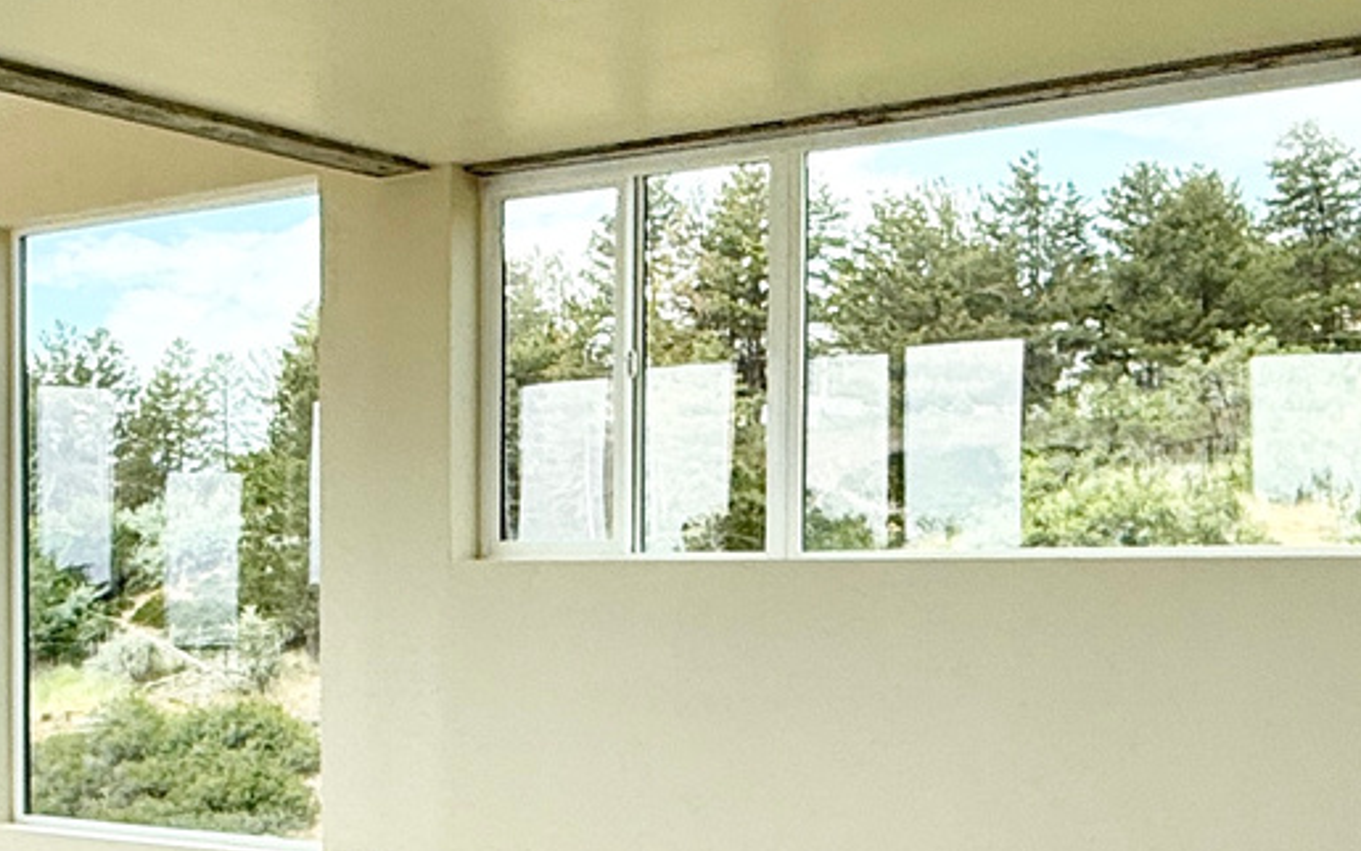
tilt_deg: -1.7
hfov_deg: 34.2
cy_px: 658
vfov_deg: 21.8
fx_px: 2189
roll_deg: -0.1
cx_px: 431
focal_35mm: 59
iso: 50
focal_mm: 2.22
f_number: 2.2
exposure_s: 1/664
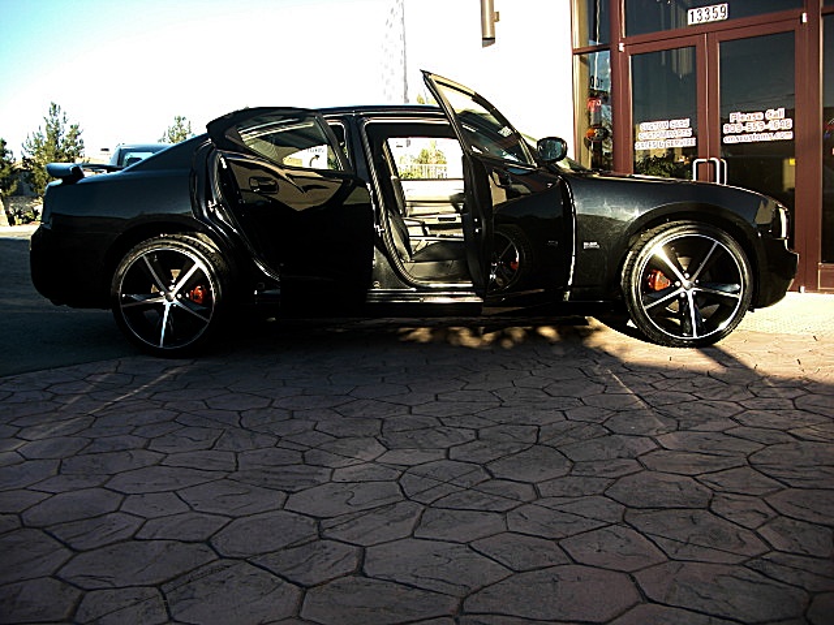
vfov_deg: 39.7
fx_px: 867
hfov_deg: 51.4
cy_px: 312
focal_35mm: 36
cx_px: 417
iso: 50
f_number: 2.8
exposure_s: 1/200
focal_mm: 6.3
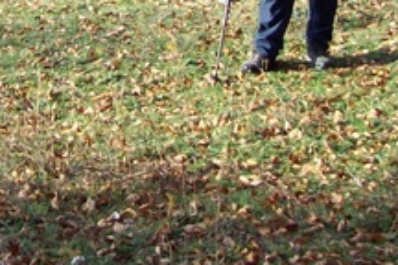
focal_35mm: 139
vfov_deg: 9.5
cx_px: -25
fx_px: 1537
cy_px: -182
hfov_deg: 14.5
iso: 80
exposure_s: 1/226
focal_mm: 6
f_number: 2.7
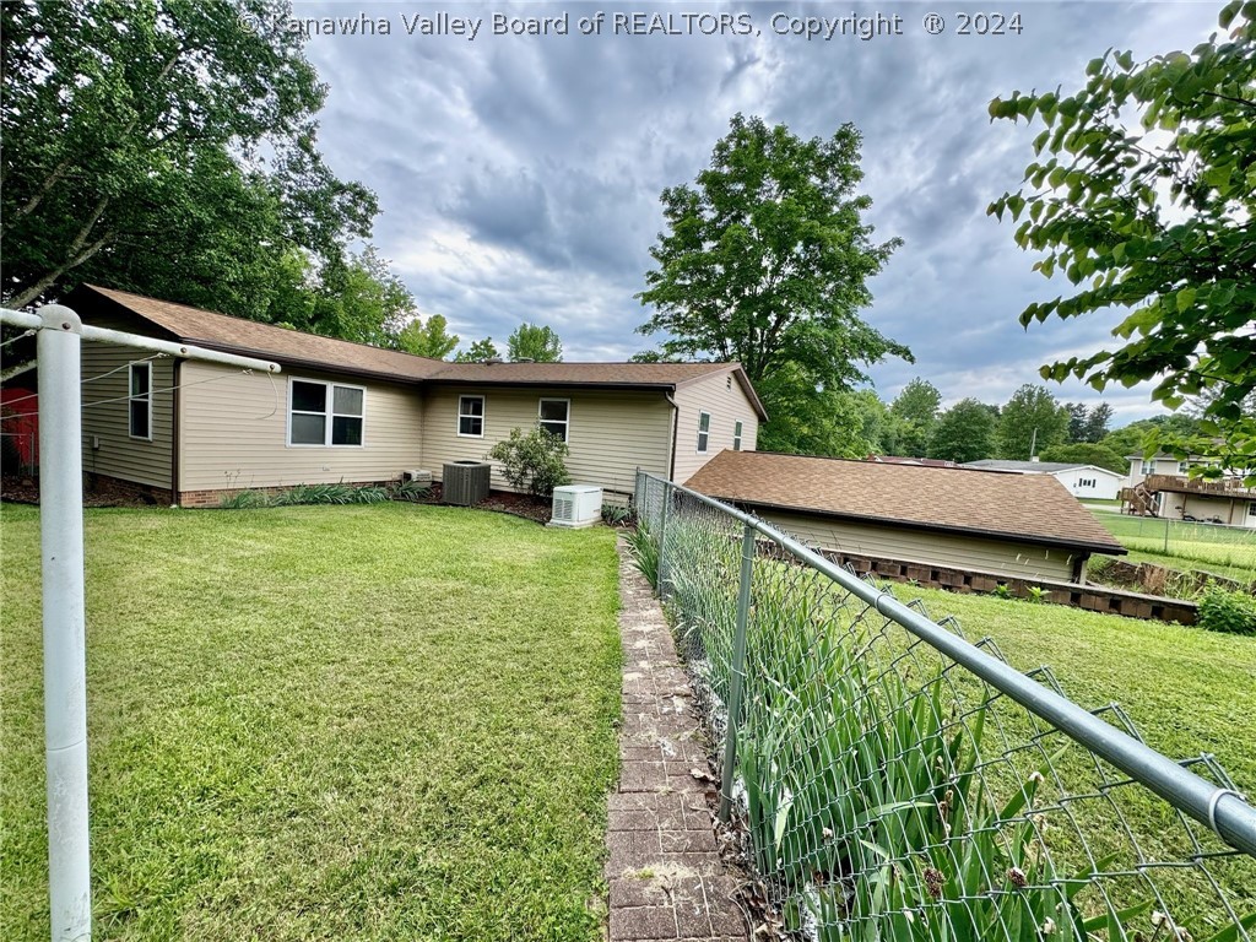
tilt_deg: -4.3
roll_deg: -4.6
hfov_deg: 102.1
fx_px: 508
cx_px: 628
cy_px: 471
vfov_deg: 85.7
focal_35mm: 14
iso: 40
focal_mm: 2.22
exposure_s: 1/184
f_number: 2.2
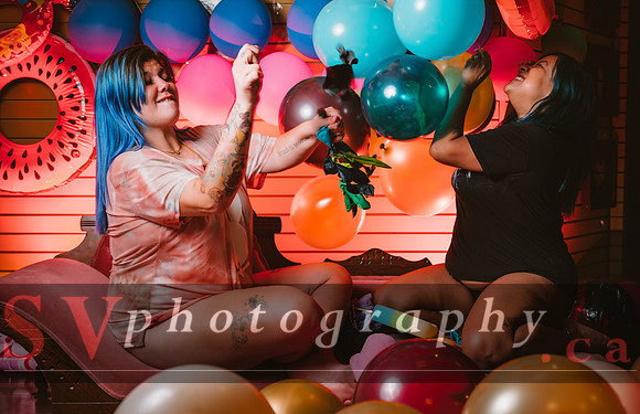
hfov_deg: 45.8
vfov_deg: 30.5
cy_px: 207
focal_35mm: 43
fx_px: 758
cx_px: 320
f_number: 5
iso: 100
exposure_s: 1/125
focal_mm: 51.7
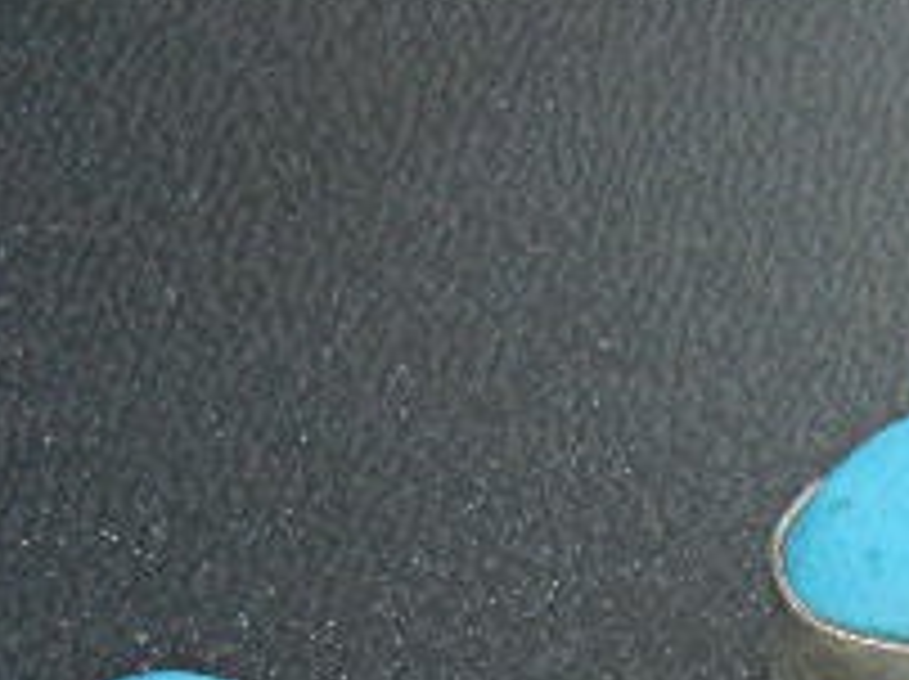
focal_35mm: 187
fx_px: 4905
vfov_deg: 7.9
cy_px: 761
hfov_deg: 10.6
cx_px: 670
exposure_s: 1/30
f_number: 8
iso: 800
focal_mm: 10.6
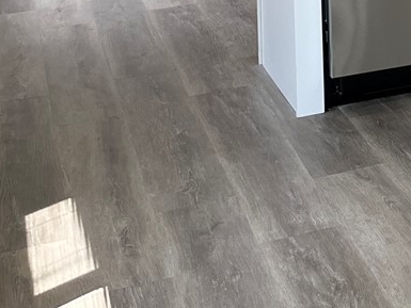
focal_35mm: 108
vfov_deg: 12.2
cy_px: -295
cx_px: 744
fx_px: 1283
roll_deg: +1.3
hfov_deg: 15.6
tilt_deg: -1.9
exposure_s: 1/120
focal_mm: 5.1
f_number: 1.6
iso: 50
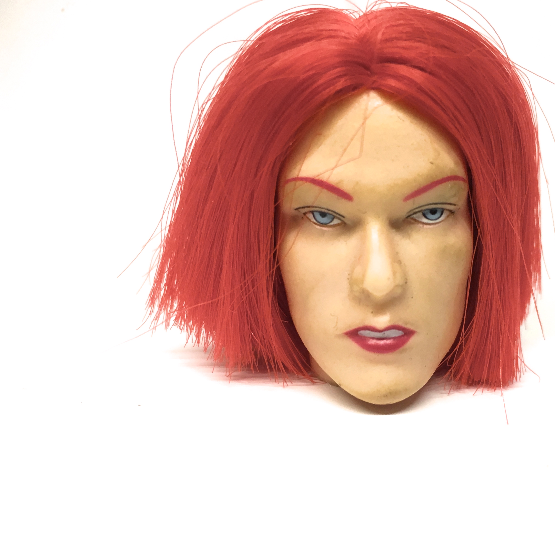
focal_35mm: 38
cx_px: 381
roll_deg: -1.5
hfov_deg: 43.1
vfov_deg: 43.8
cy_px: 297
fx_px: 689
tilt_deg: -10.9
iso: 100
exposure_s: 1/33
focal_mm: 4.15
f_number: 2.2
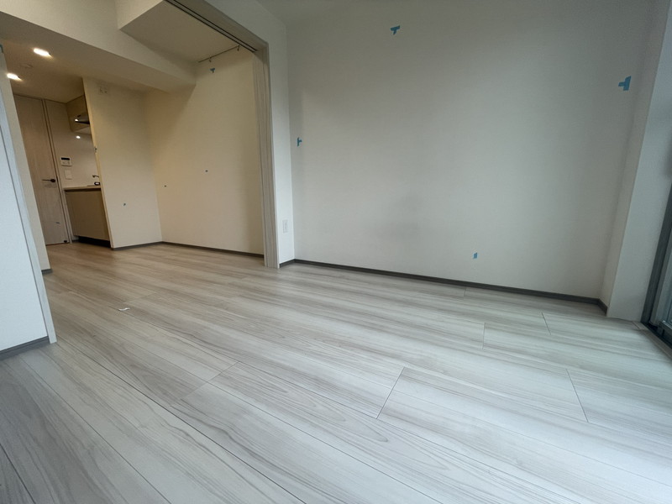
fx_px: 272
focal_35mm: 14
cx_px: 336
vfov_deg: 85.7
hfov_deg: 102.1
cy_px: 252
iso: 80
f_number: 2.4
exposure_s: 1/100
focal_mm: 1.55
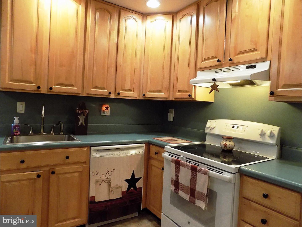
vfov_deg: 58.9
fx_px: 201
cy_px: 114
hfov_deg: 73.9
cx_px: 151
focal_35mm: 23
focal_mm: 4
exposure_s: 1/30
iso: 320
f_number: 3.1
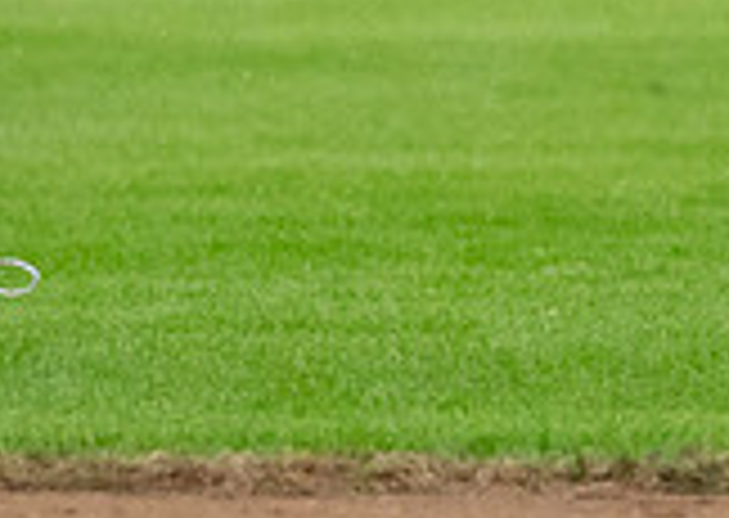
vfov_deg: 0.7
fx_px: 40723
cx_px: -386
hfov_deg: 1.0
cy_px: -196
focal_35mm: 1971
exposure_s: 1/1000
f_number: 2.8
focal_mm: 200
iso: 2000
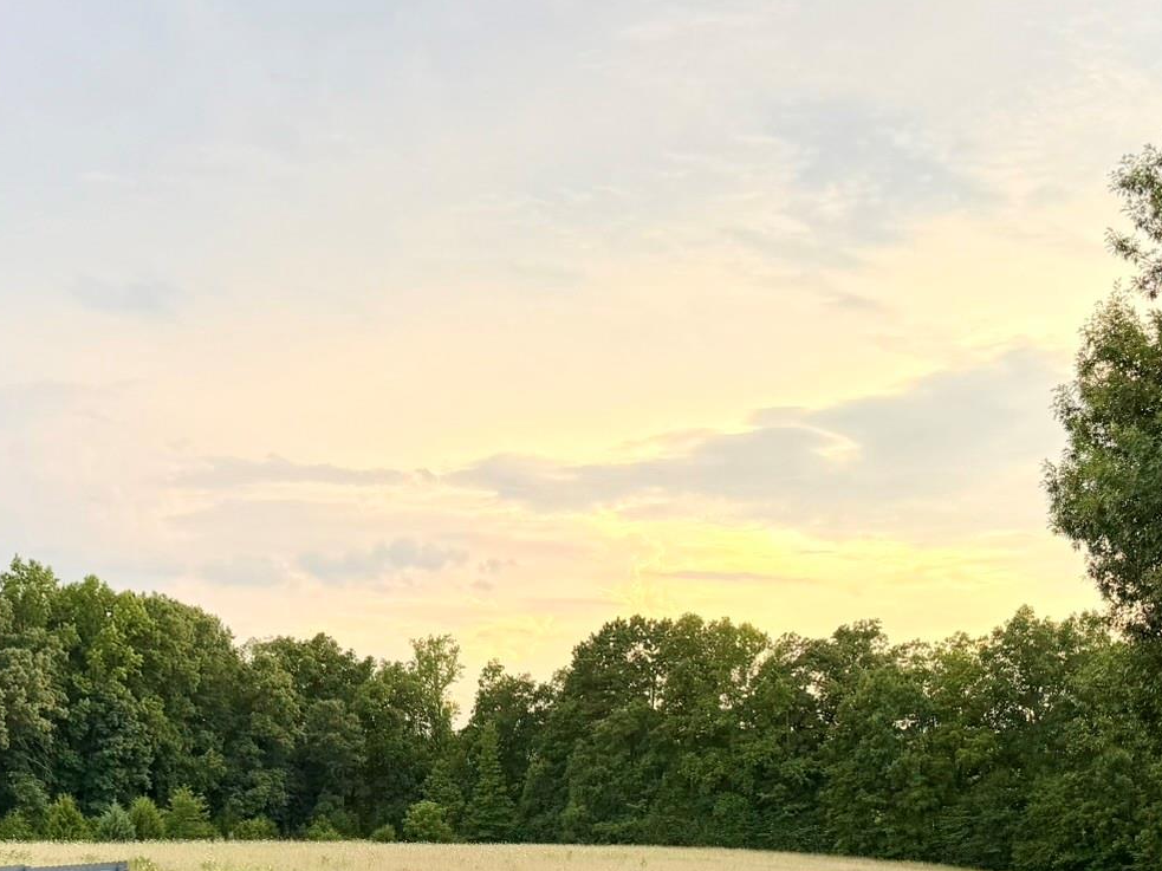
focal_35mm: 50
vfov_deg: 27.5
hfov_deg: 38.0
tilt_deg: -4.1
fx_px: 1678
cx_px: 441
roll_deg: -0.3
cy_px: 863
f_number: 1.78
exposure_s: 1/461
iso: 80
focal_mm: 6.76
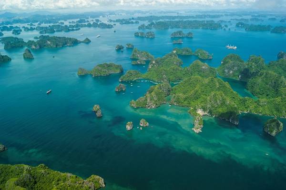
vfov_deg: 47.9
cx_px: 143
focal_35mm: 27
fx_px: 214
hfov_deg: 67.4
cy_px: 95
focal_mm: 18
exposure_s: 1/250
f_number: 5.6
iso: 100
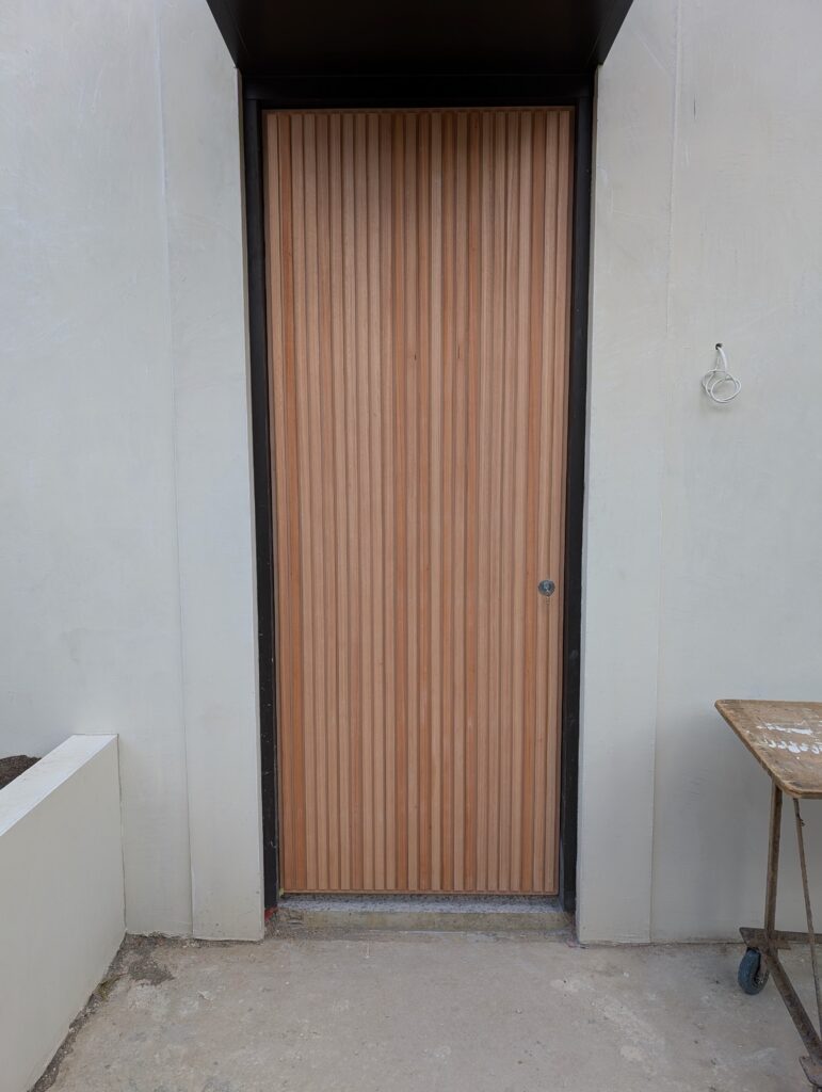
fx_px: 758
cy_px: 546
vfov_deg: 71.5
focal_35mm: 24
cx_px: 411
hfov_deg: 56.9
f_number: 1.68
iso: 19
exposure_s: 1/284
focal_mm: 6.9
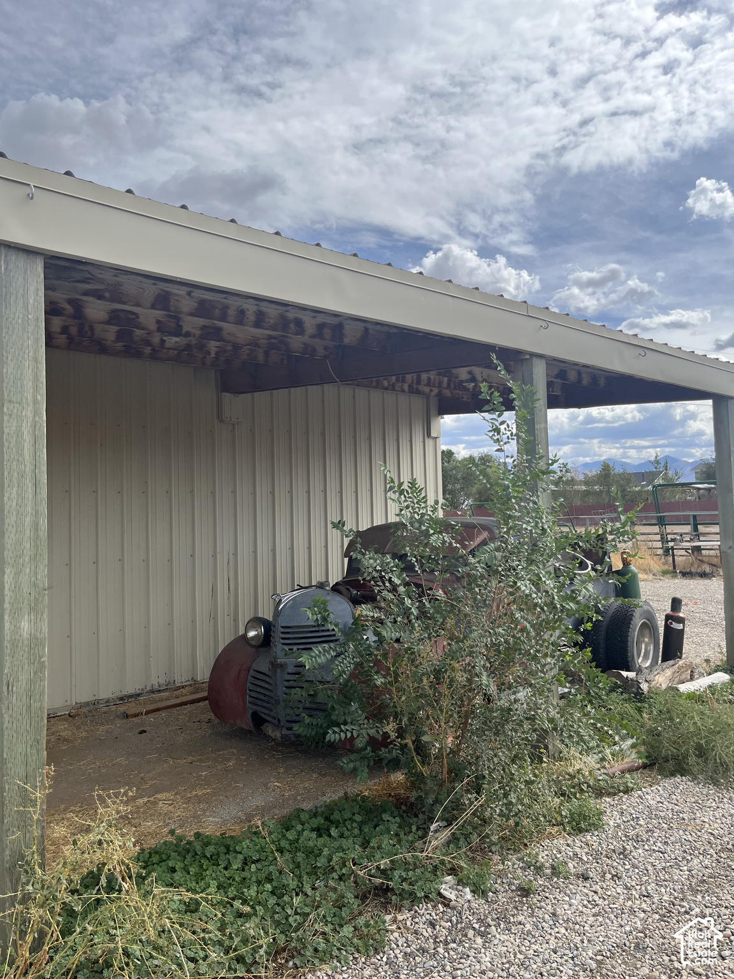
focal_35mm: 26
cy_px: 490
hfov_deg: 53.1
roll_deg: +0.6
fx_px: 735
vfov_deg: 67.3
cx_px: 367
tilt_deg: +5.0
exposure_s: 1/3049
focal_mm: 5.1
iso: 50
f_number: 1.6
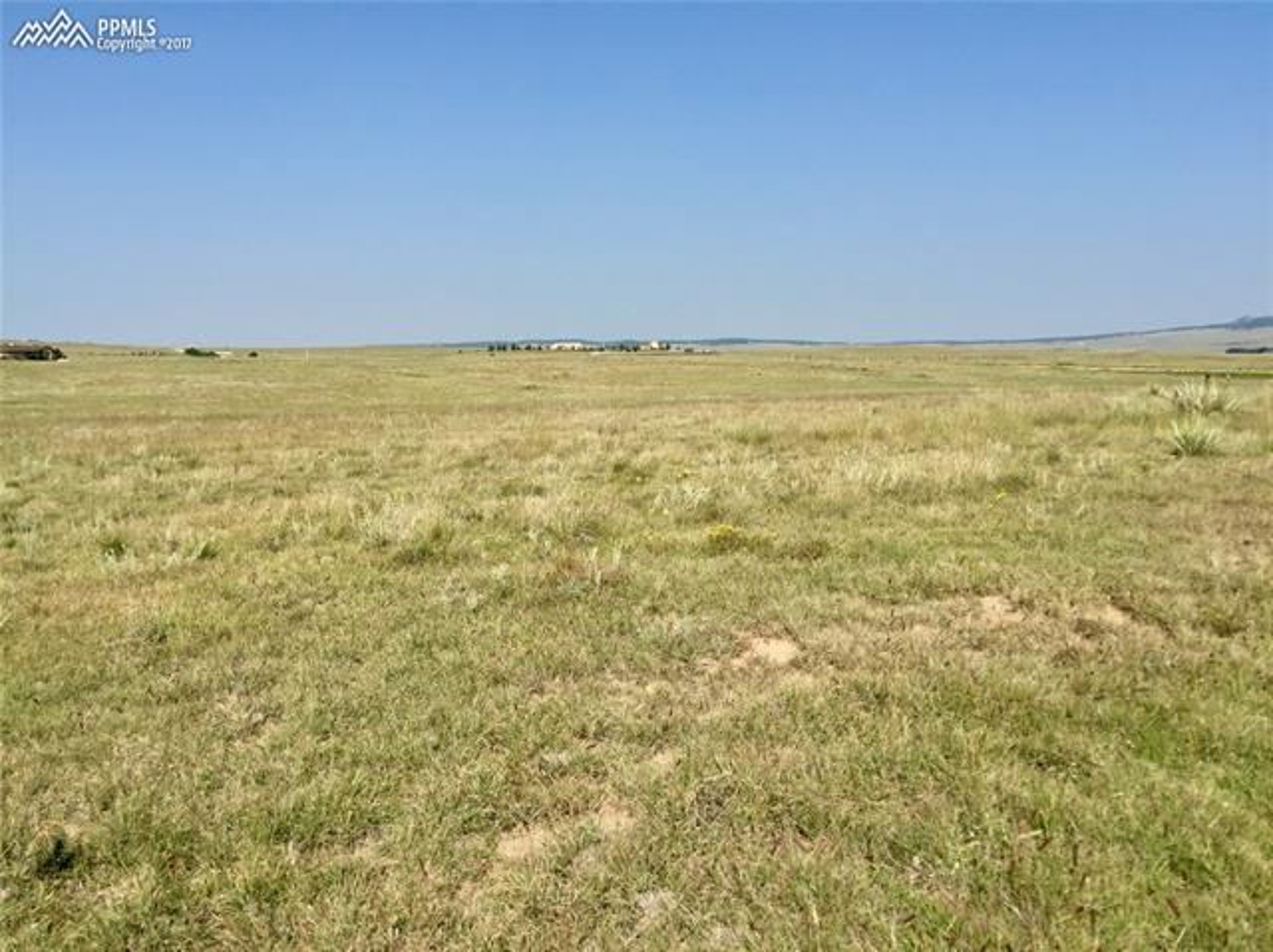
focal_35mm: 29
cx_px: 636
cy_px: 476
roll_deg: -0.1
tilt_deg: -3.8
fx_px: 1066
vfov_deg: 48.2
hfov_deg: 61.7
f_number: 2.2
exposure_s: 1/2475
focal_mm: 4.15
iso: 32
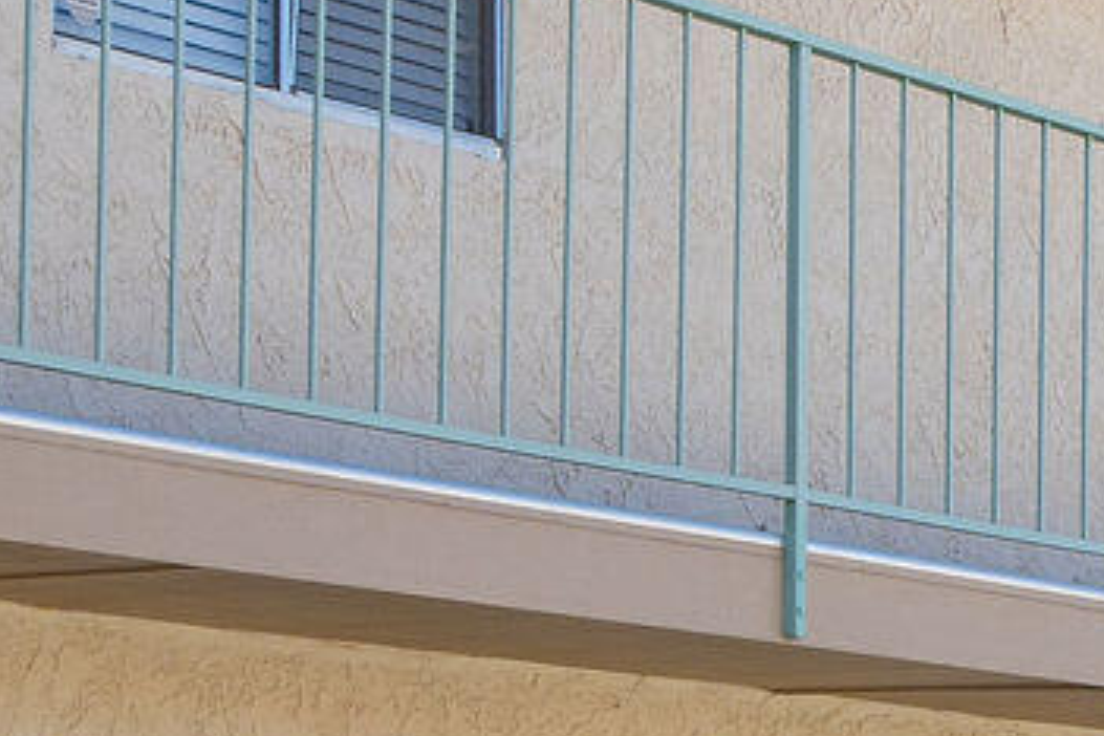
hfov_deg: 13.3
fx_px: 4293
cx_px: 1925
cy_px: 1068
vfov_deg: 9.5
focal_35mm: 140
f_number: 6.3
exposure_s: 1/250
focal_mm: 24
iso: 100
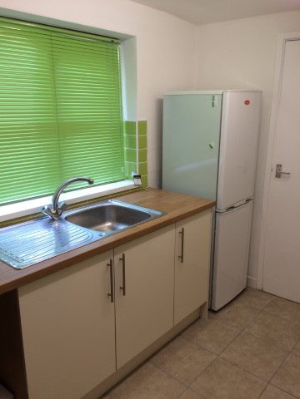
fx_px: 335
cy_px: 200
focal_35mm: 29
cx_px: 150
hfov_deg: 48.2
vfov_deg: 61.7
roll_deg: +0.3
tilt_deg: -16.1
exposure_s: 1/33
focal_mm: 4.15
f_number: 2.2
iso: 32
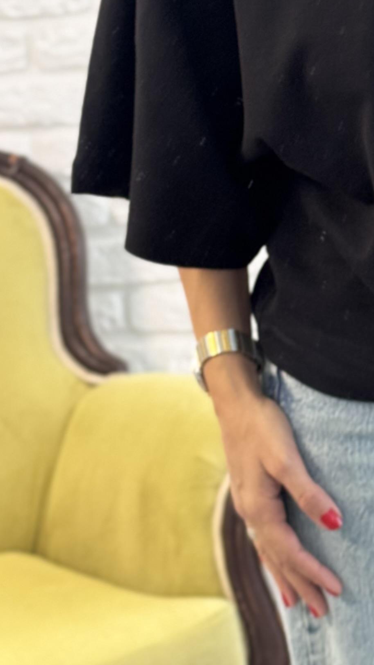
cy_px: 194
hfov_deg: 9.2
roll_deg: +3.6
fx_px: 2293
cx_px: 442
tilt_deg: -22.3
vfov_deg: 16.4
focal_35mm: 130
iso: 100
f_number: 1.78
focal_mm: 6.76
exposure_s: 1/60
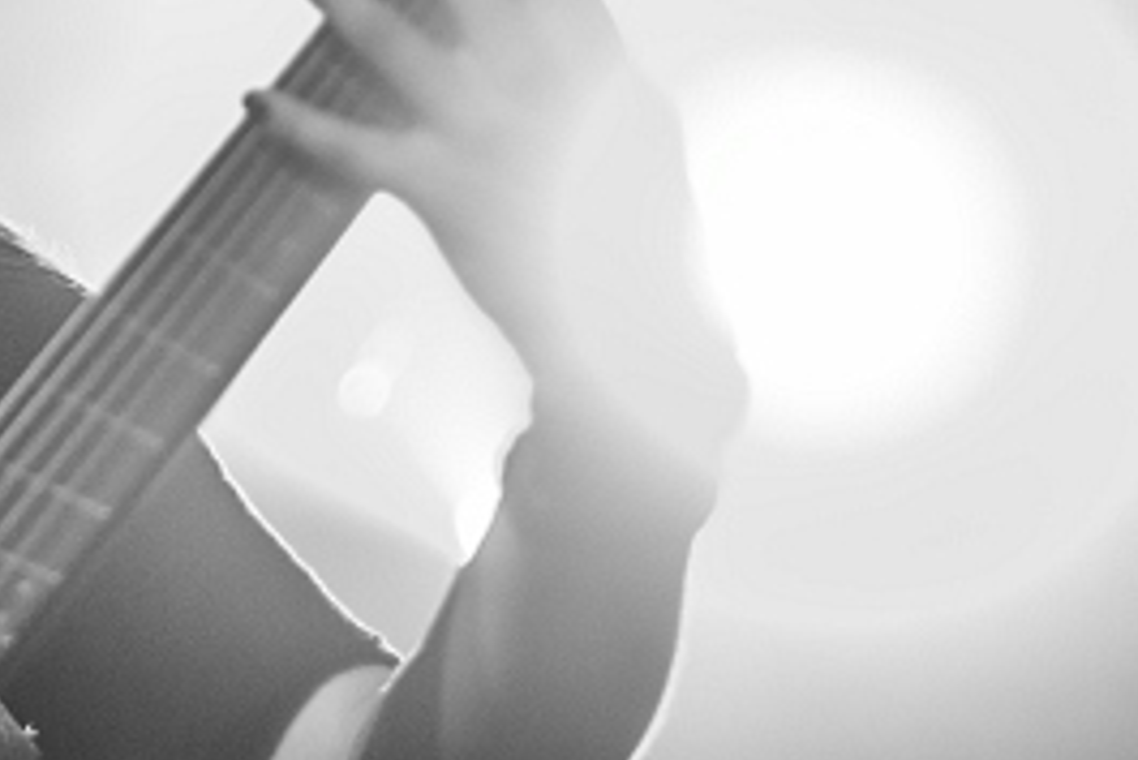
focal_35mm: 136
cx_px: -82
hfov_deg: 14.7
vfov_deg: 10.0
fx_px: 4301
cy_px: -2
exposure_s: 1/80
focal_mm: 50
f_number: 1.4
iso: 1600
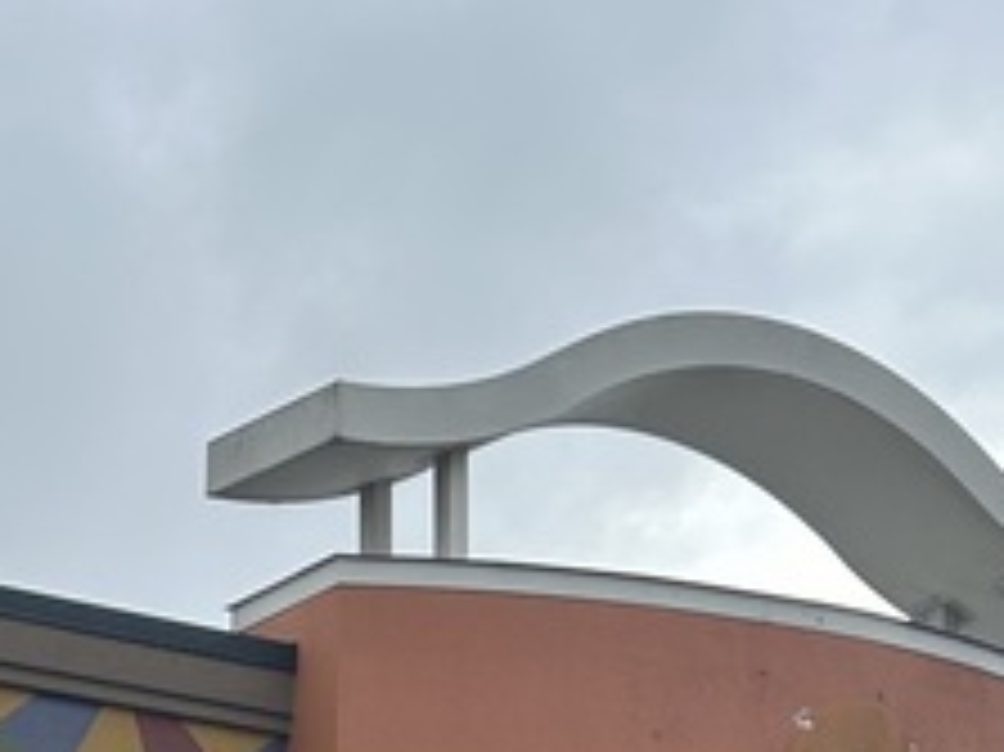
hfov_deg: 17.1
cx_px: -27
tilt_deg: +6.1
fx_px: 3247
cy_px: 1247
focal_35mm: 112
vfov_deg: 12.3
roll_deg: -1.0
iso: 50
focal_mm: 5.7
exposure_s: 1/2762
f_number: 1.5
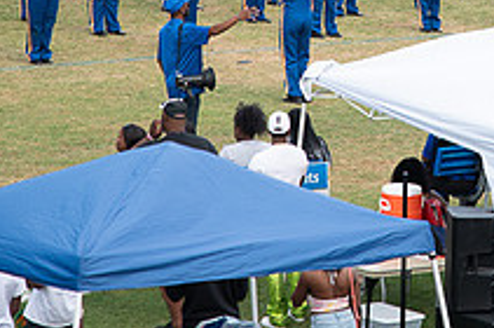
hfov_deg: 6.2
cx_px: 452
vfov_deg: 4.1
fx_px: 4521
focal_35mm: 330
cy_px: -68
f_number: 4
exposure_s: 1/200
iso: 400
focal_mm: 120
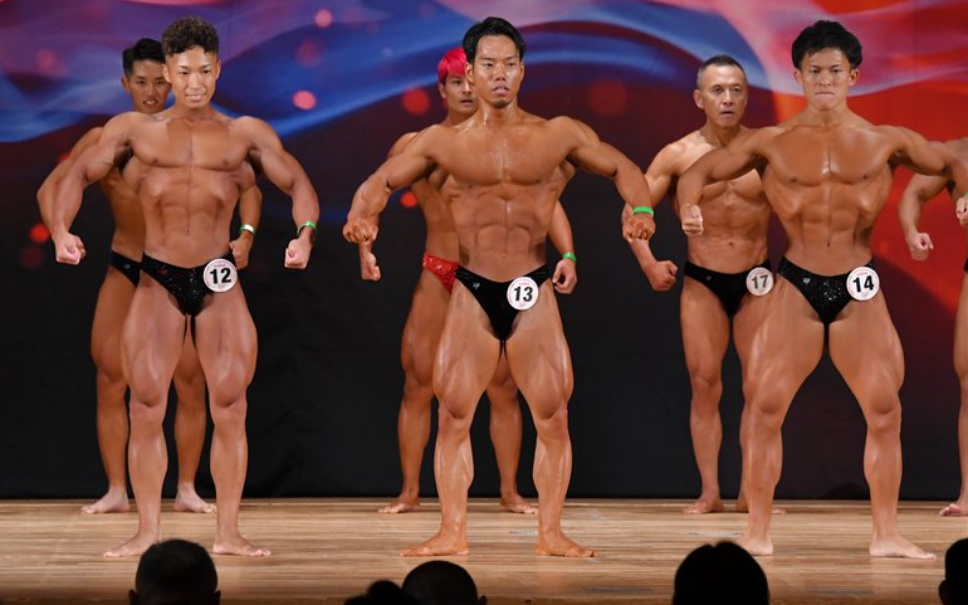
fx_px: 6489
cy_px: 288
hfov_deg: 8.5
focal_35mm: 246
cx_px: 482
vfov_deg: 5.3
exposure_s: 1/400
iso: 3200
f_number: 5.6
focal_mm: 160
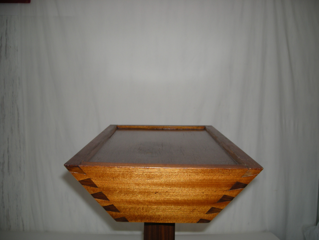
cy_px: 120
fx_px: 323
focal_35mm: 35
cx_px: 160
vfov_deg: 40.7
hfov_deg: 52.6
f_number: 2.8
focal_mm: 5.7
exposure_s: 1/54.5
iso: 50
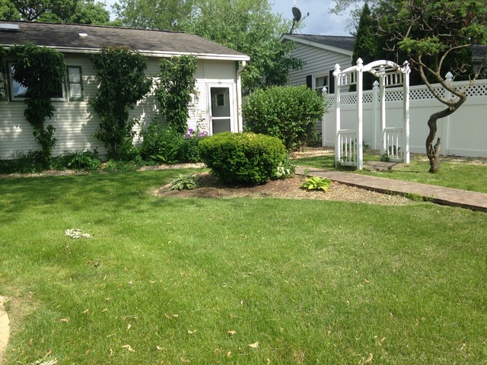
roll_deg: +0.5
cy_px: 182
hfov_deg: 55.4
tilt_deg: -4.3
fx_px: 464
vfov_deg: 42.9
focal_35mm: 33
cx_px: 244
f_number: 2.4
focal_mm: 4.12
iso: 50
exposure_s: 1/951
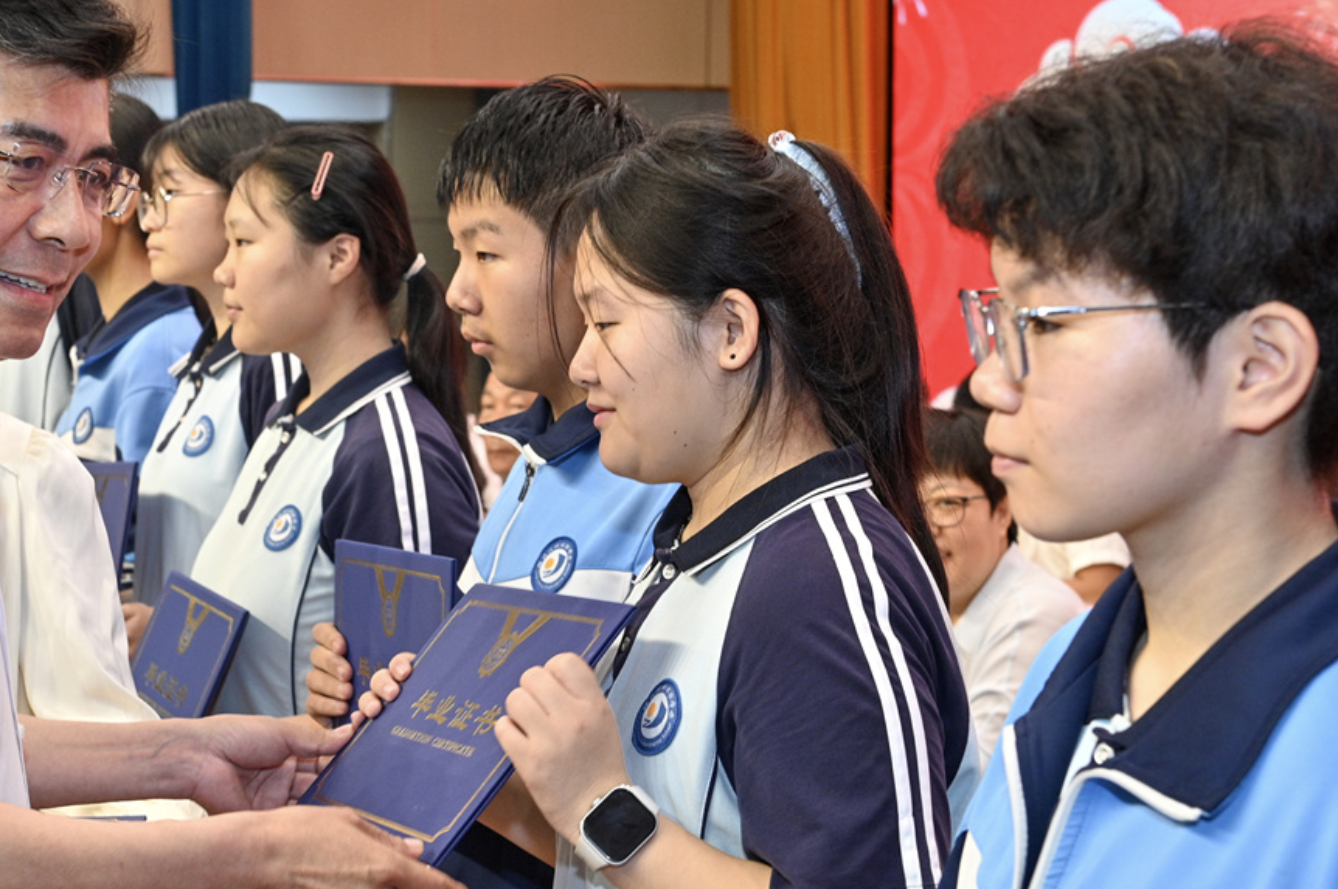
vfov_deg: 17.4
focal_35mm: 78
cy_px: 531
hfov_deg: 26.0
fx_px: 2896
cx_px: 574
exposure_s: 1/100
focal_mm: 48
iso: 1000
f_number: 5.6
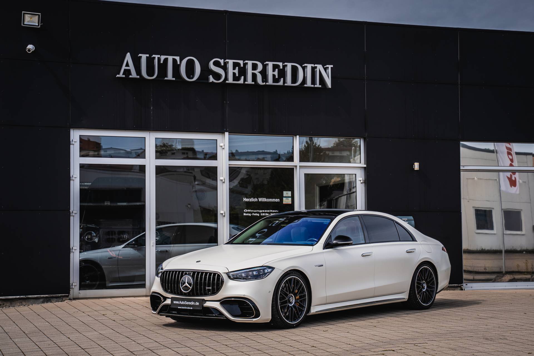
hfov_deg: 33.4
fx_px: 890
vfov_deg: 22.6
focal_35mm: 60
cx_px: 267
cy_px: 178
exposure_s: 1/160
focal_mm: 60
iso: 160
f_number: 6.3
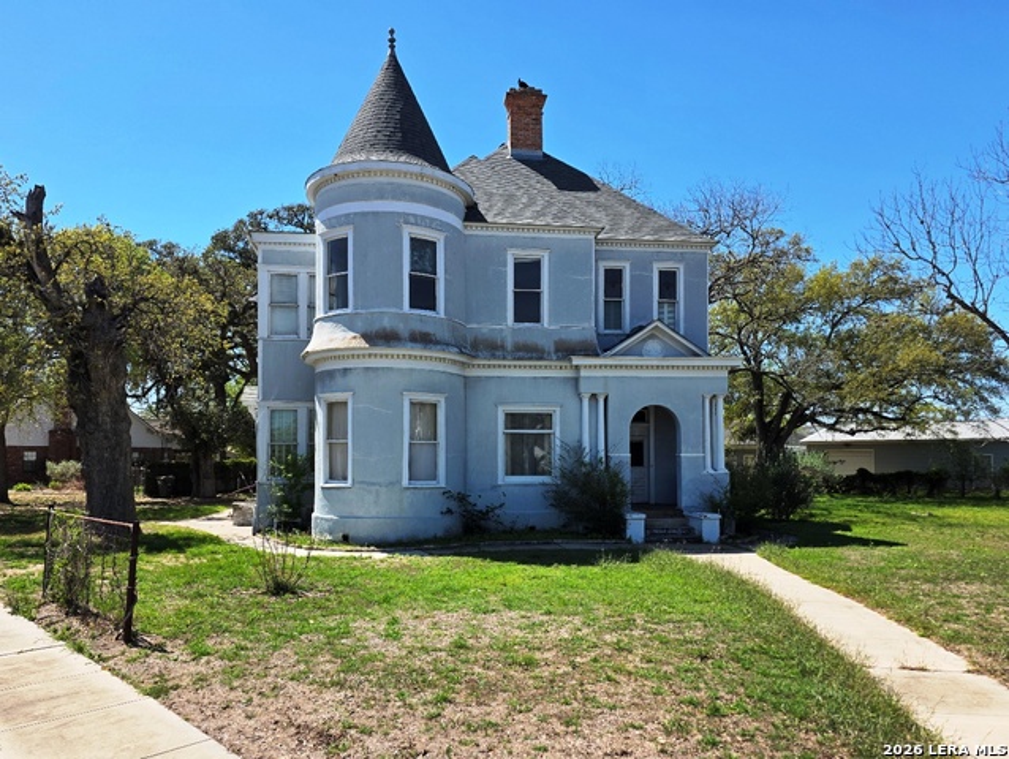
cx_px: 504
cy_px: 380
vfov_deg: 59.0
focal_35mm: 23
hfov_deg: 73.9
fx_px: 671
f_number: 1.7
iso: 80
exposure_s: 1/5153
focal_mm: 6.3
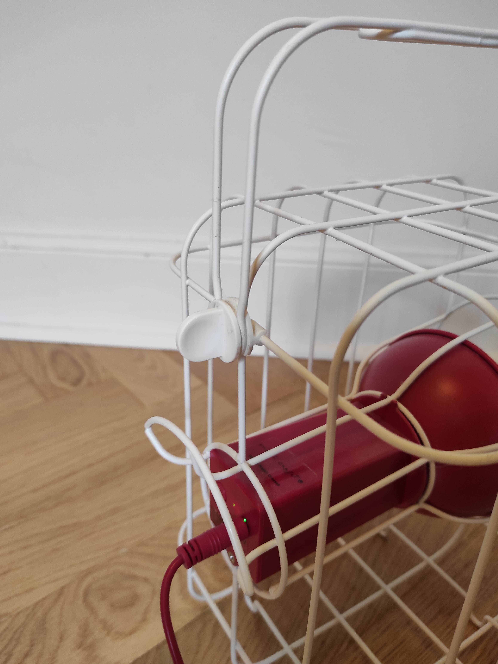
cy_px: 329
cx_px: 254
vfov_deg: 67.3
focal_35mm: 26
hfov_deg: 53.1
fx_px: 499
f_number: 1.89
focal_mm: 5.43
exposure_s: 1/33
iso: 366
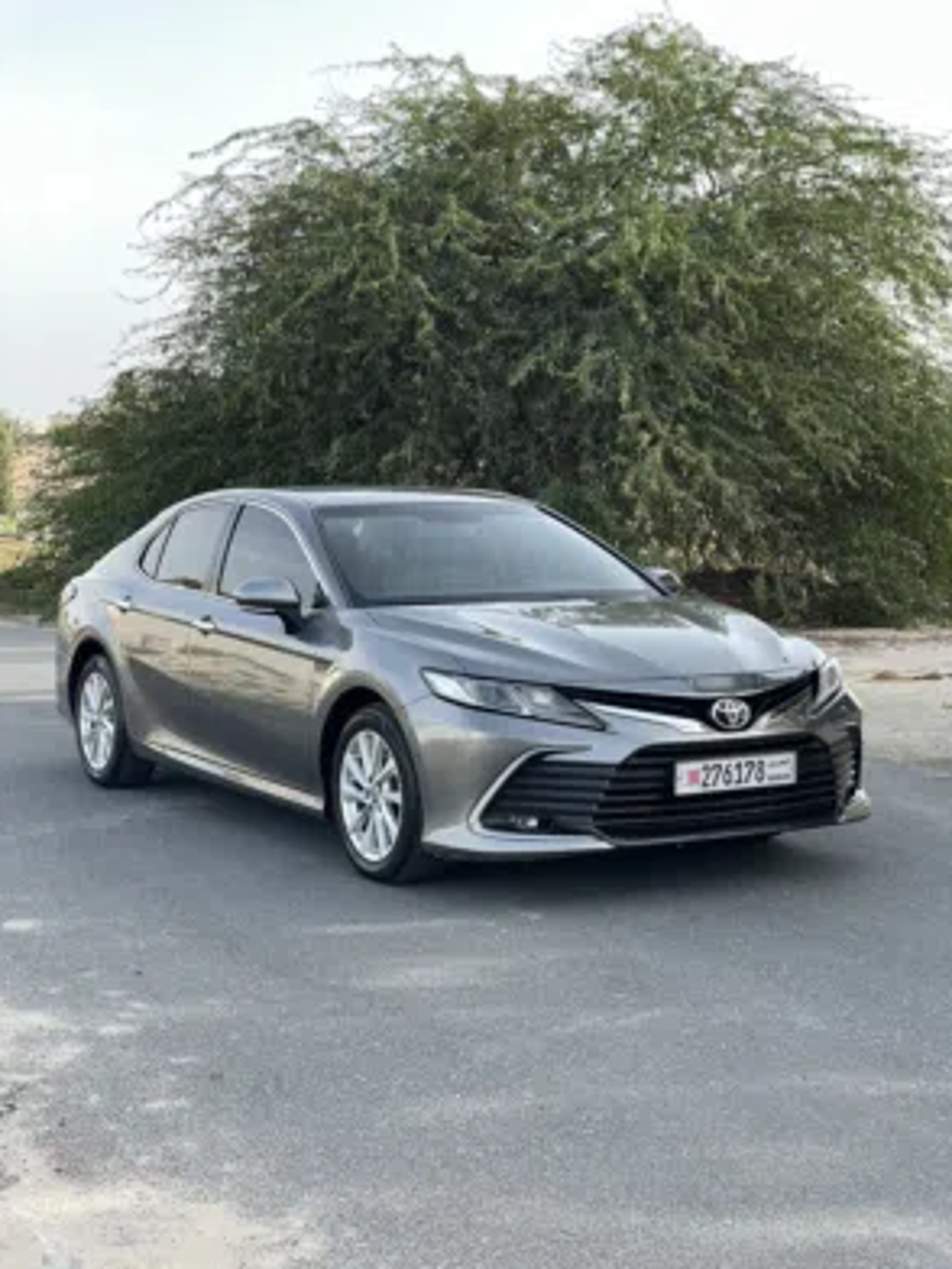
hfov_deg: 27.5
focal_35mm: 53
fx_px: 1943
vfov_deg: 36.2
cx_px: 476
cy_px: 641
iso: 25
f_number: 2
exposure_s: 1/516
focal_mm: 6
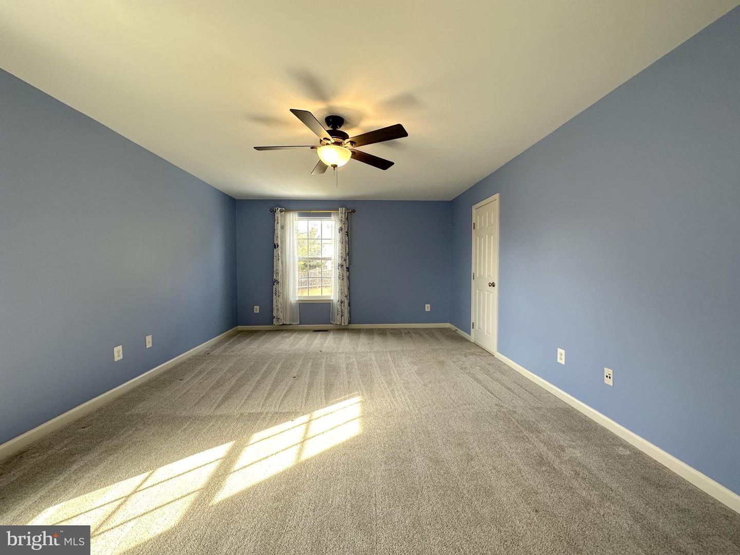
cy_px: 278
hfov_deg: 102.1
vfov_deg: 85.7
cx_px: 370
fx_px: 299
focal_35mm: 14
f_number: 2.2
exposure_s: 1/120
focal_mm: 2.22
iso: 160
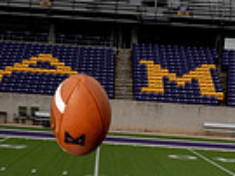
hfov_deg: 17.6
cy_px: 376
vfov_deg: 11.6
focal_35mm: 112
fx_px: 760
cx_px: 92
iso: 100
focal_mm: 35
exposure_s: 1/250
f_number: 8
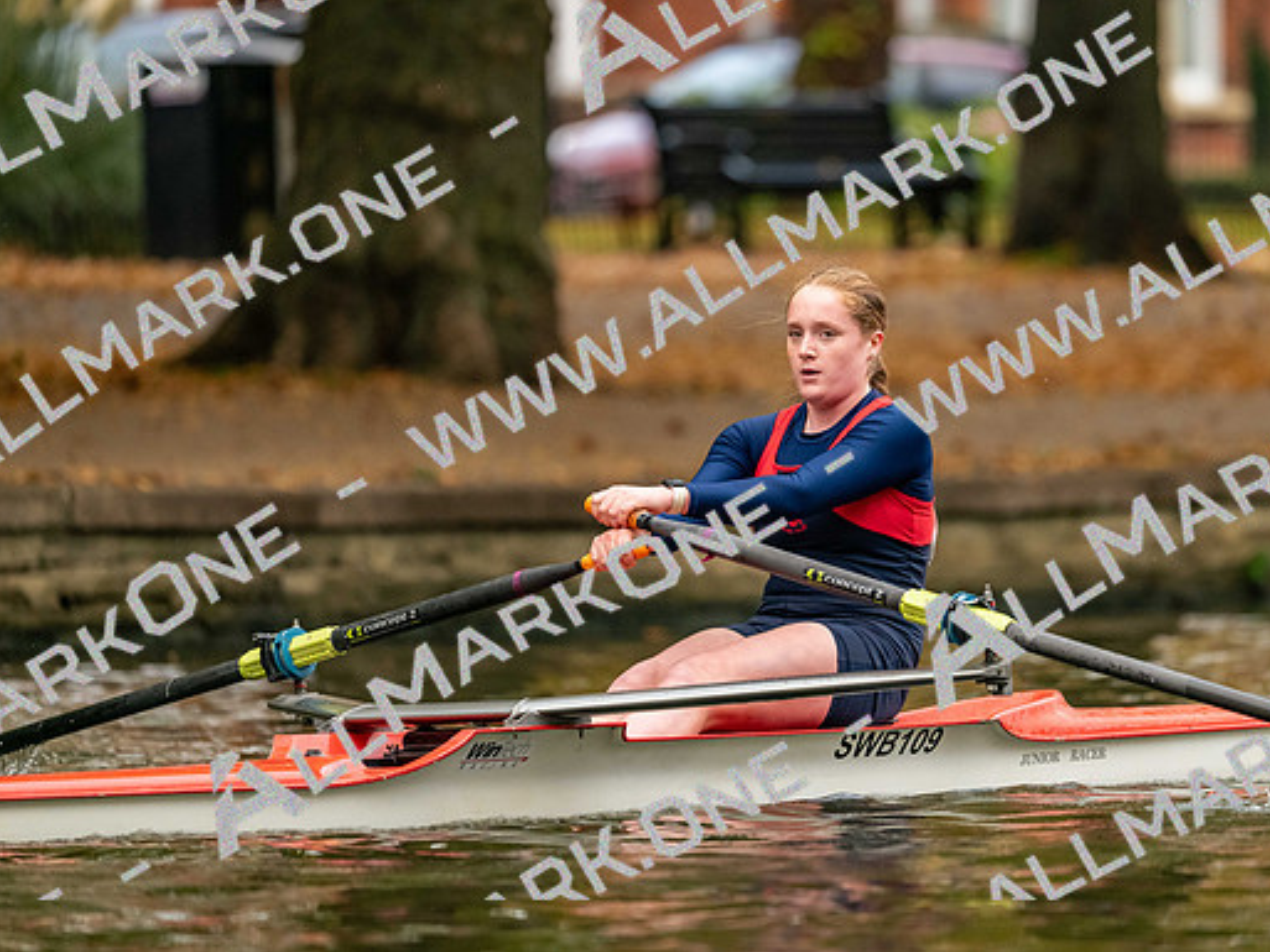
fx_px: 15963
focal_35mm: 435
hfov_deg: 4.6
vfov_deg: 3.4
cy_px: 476
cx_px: 713
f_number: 4.5
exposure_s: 1/2500
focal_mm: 400
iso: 3600
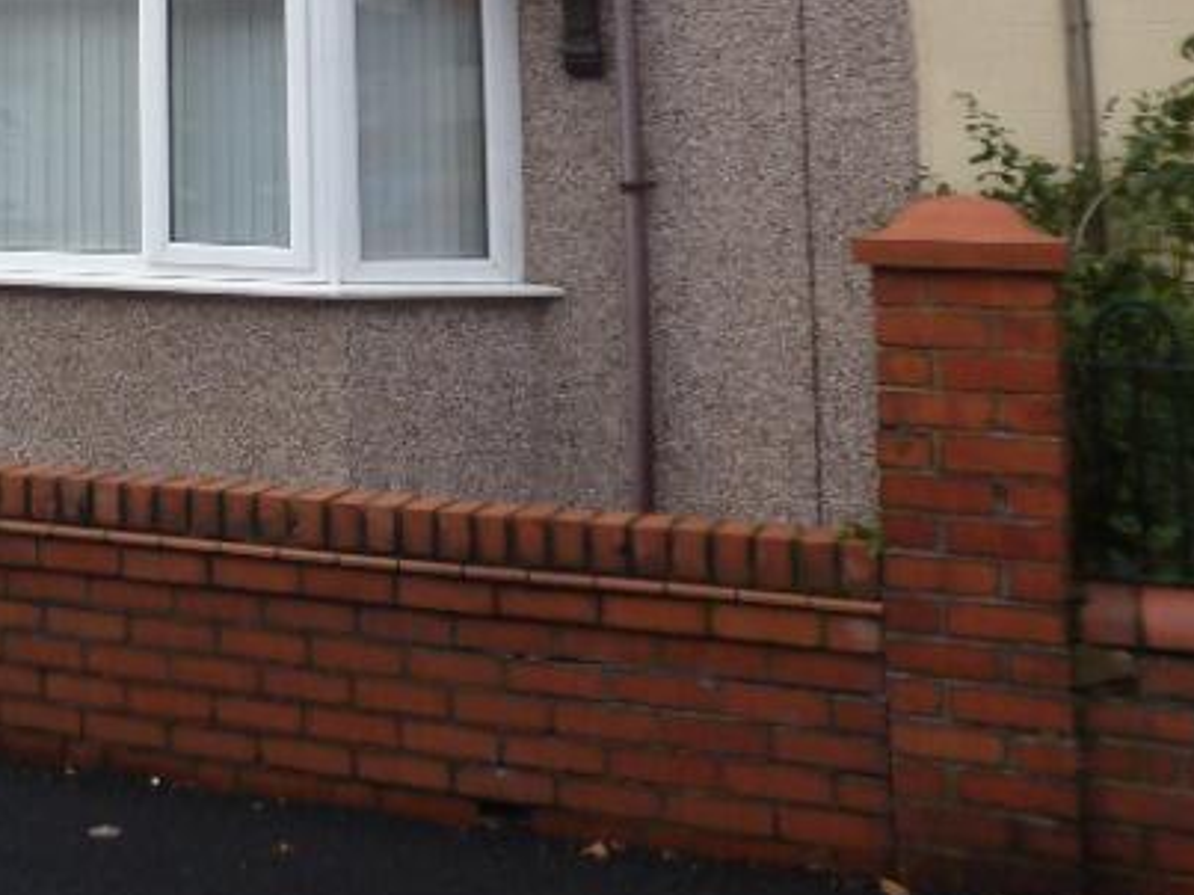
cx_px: -299
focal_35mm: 61
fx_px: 2103
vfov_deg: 22.3
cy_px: -151
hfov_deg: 27.3
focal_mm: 4.3
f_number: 3.3
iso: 100
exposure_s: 1/80
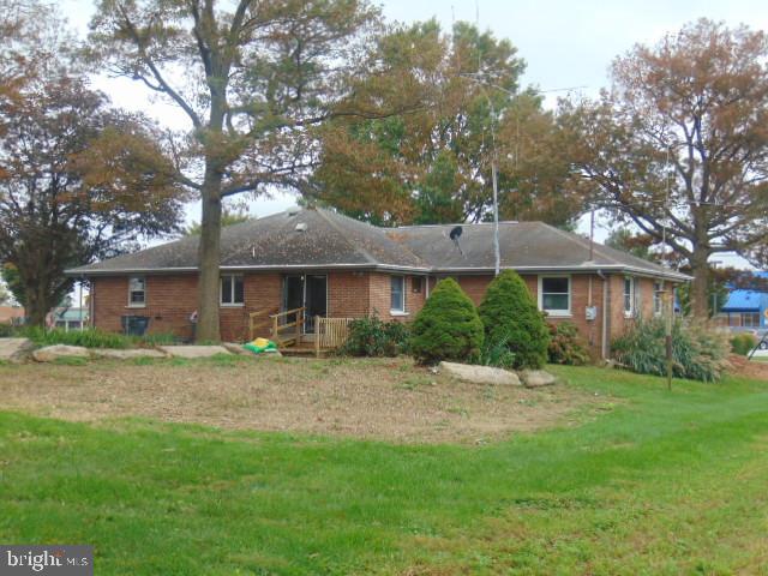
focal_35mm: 50
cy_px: 288
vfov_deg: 29.1
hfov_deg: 38.2
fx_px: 1109
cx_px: 384
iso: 80
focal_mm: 9
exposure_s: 1/250
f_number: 3.5
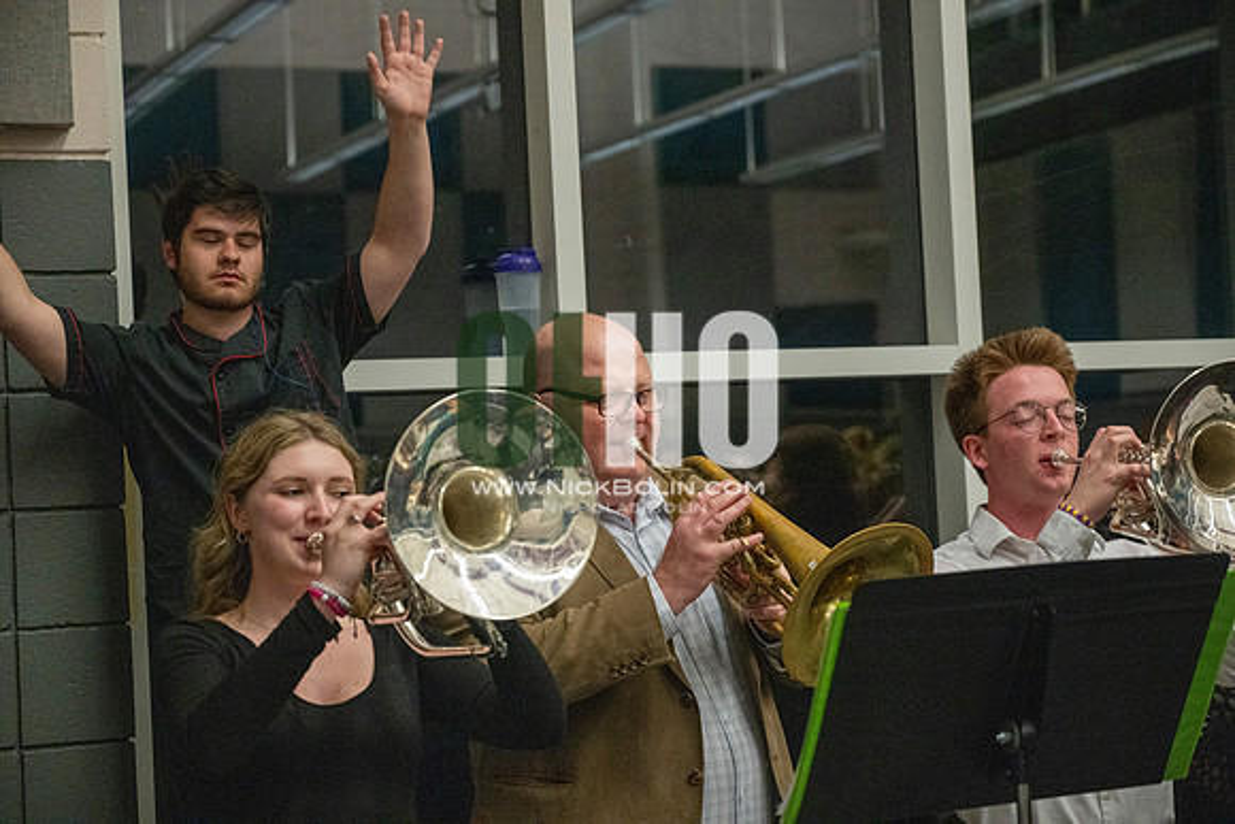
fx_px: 2402
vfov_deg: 19.5
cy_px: 412
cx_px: 618
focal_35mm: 70
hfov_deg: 28.8
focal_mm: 70
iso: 10000
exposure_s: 1/500
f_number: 4
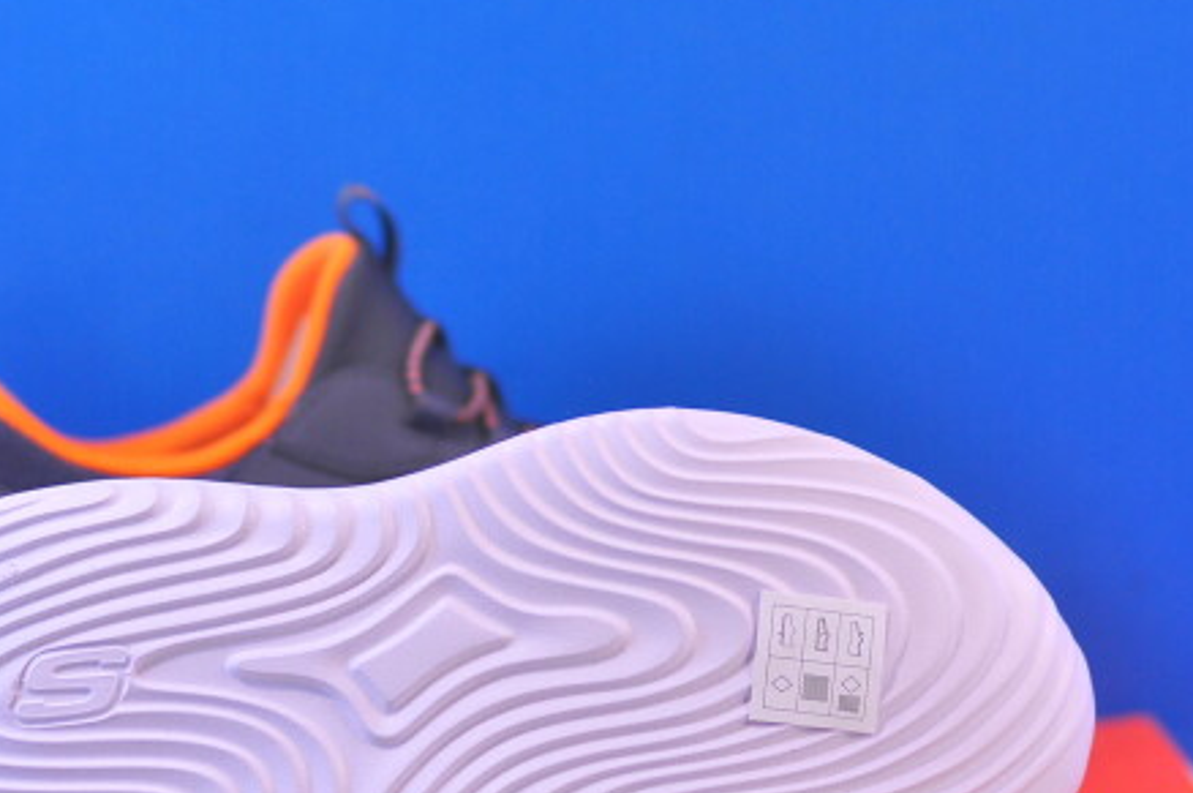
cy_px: 356
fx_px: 4535
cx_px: 414
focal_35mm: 137
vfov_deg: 10.0
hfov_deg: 15.0
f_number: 2.2
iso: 250
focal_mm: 50
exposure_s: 1/320
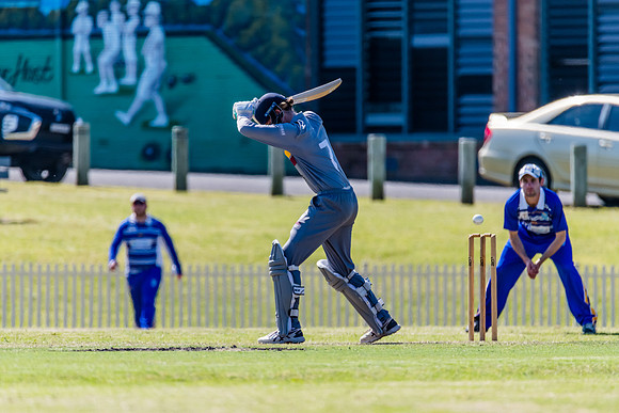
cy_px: 207
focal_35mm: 652
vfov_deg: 2.1
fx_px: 11216
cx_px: 287
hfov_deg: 3.2
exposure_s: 1/2000
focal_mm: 600
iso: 640
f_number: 6.3
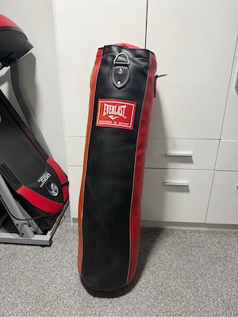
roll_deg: -1.2
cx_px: 119
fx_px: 220
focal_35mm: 24
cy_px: 158
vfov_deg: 71.6
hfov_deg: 56.8
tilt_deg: -21.1
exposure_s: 1/60
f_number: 1.78
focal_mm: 6.76
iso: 250
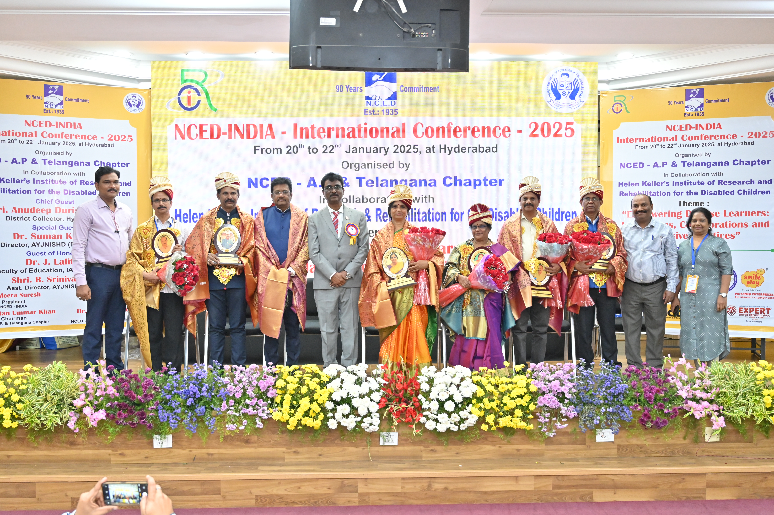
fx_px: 752
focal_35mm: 35
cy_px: 258
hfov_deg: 54.5
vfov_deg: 37.8
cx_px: 387
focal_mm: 35
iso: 5000
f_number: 4.5
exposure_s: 1/100
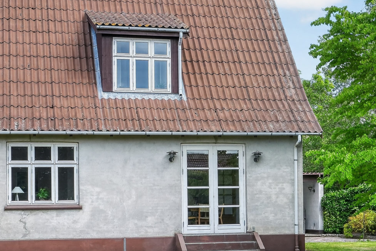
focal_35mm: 84
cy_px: 177
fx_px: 877
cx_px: 240
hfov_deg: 24.1
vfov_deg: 16.2
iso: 400
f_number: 8
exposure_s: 1/80
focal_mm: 32
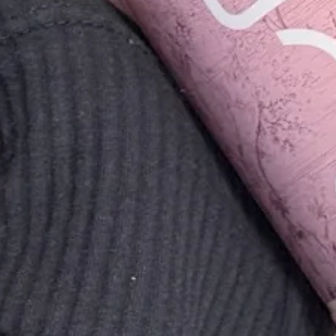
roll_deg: -1.0
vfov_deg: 8.4
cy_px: -157
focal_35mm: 204
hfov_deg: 8.5
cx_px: 339
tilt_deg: -43.3
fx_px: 2240
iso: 250
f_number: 1.78
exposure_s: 1/47
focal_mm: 6.76
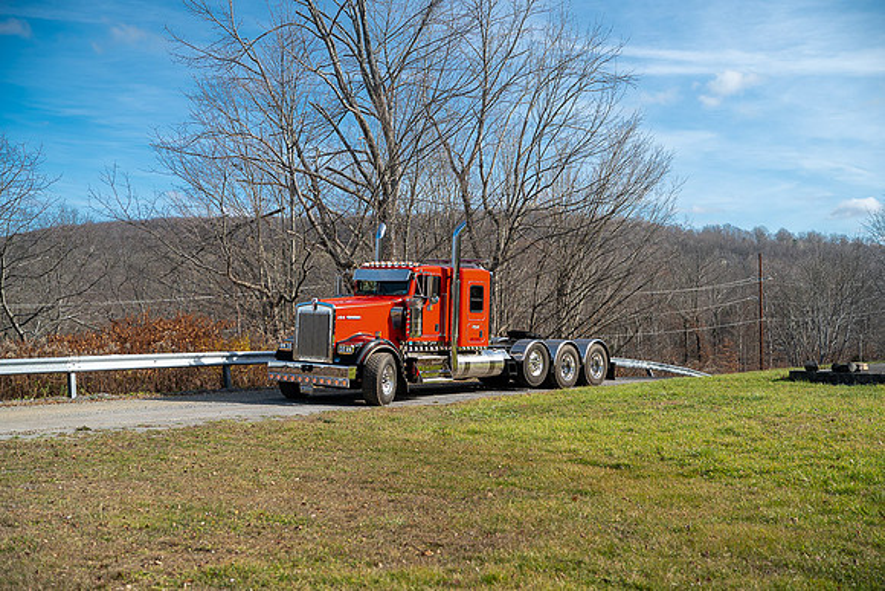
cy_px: 296
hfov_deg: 42.7
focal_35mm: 46
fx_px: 1131
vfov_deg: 29.3
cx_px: 442
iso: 100
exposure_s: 1/80
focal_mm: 46
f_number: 2.8
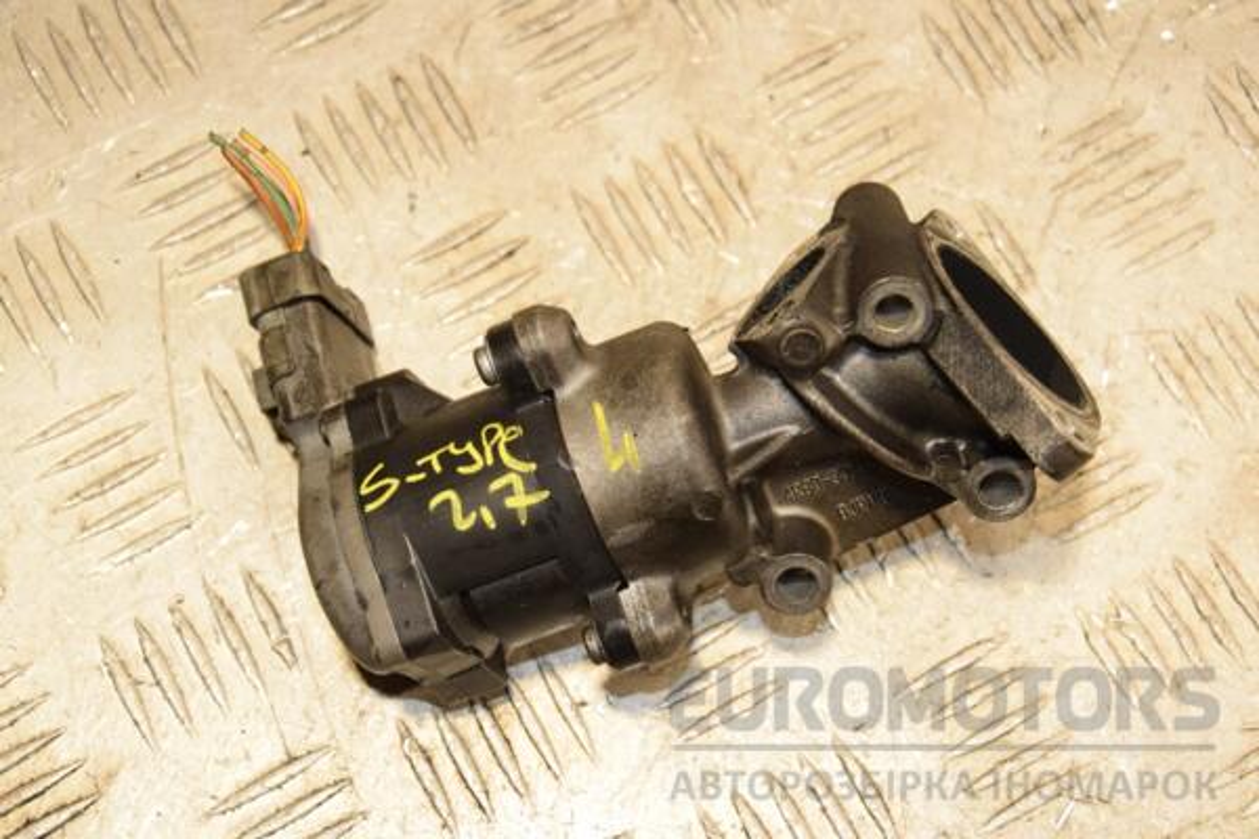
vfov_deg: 18.2
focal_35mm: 75
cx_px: 630
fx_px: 2623
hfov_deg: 27.0
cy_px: 420
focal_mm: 50
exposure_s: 1/200
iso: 800
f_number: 6.3
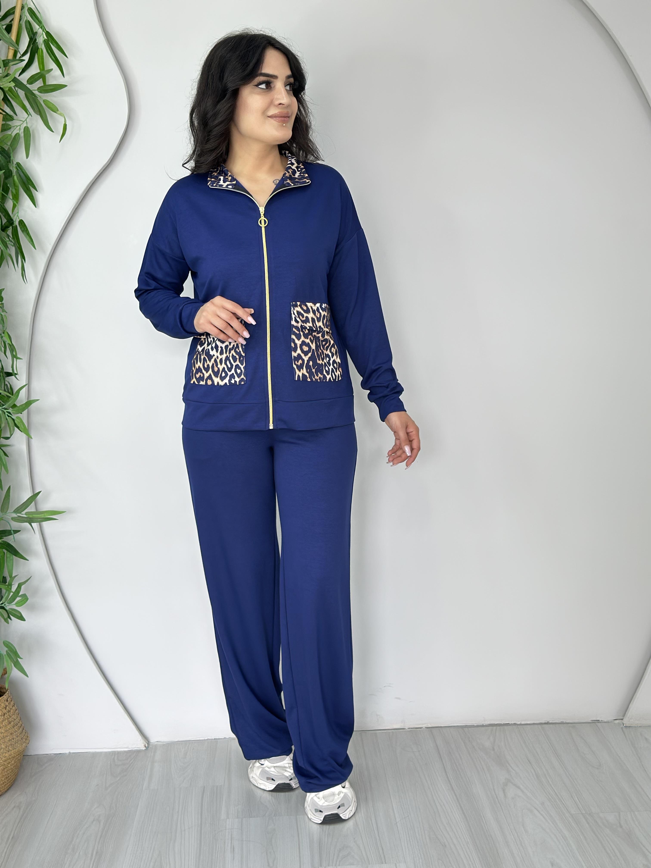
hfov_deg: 30.3
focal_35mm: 48
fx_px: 1204
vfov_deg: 39.7
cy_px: 434
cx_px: 326
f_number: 1.78
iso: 80
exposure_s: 1/50
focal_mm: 6.86
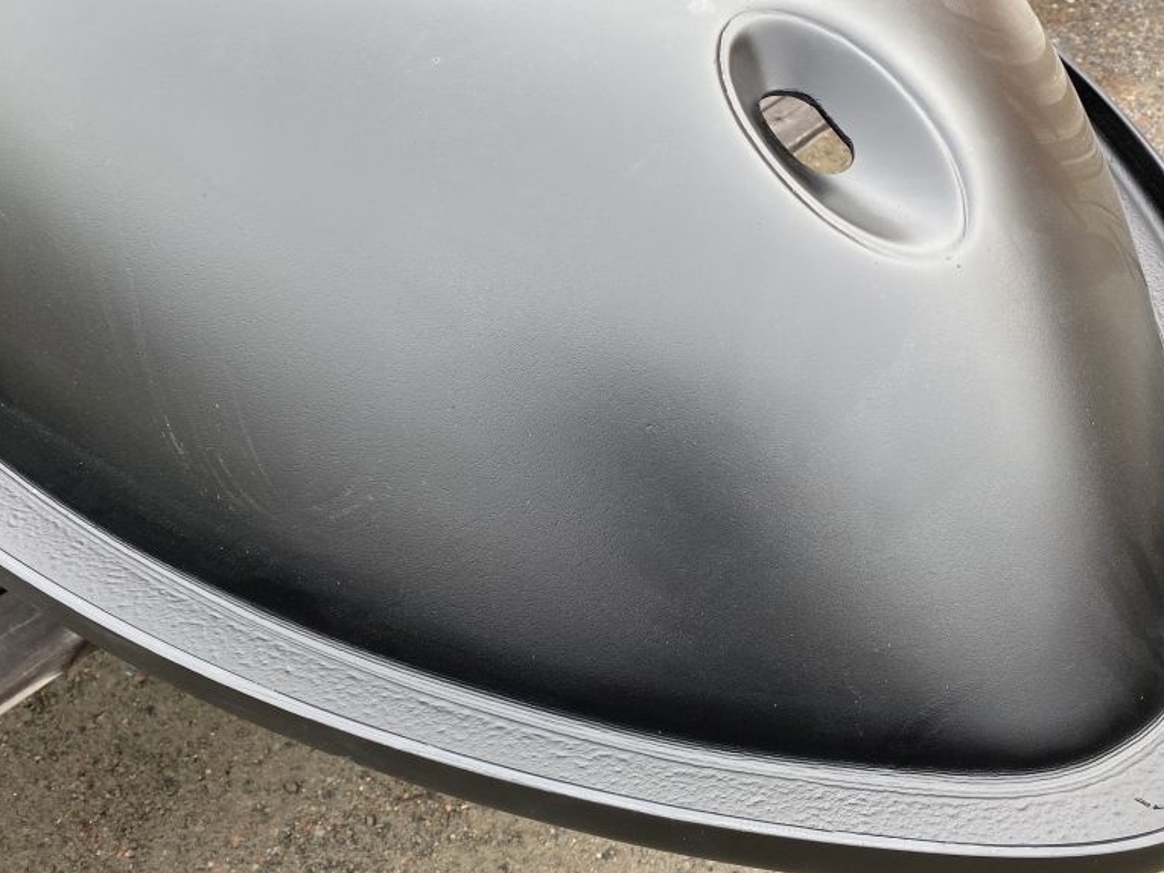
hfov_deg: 53.8
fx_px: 1143
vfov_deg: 41.5
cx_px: 653
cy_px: 325
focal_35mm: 34
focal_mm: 4.25
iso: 32
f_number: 1.8
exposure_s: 1/196
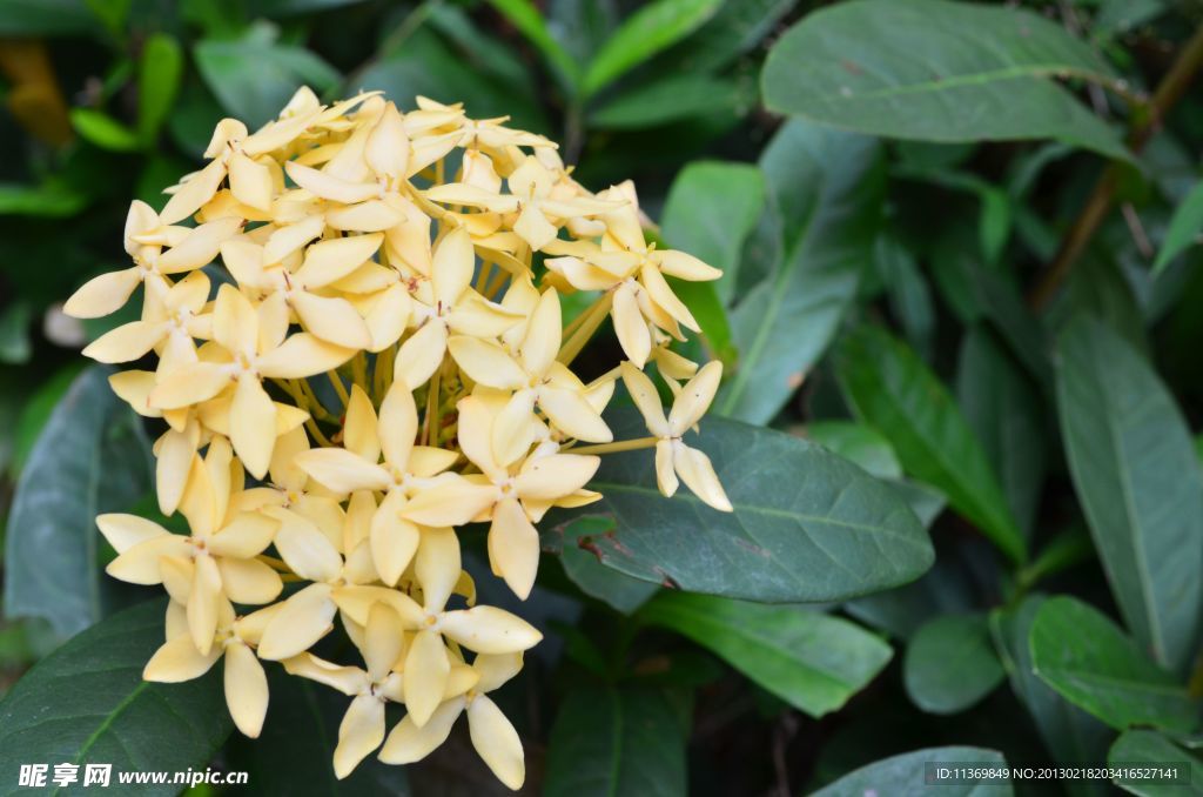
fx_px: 1801
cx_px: 602
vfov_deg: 24.9
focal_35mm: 54
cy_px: 398
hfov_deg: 36.9
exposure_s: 1/60
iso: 200
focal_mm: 36
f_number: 10
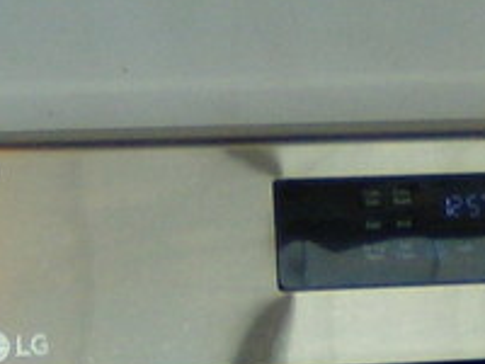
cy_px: 211
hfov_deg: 7.4
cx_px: 929
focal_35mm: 259
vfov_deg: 5.7
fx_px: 3629
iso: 125
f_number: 3.6
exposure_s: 1/30
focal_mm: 6.4
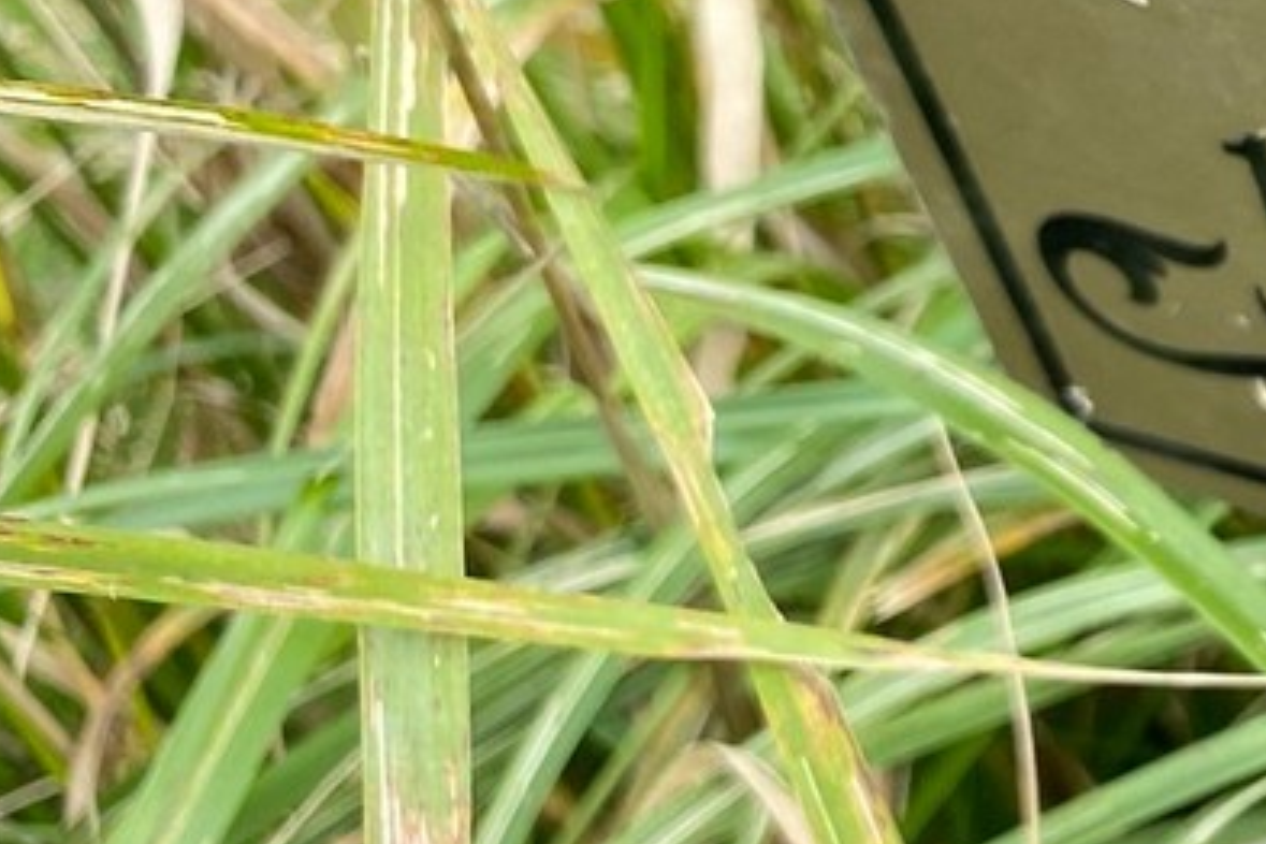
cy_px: -55
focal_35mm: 99
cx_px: 2297
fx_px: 3481
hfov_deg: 16.9
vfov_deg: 13.6
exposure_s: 1/557
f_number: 1.8
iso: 32
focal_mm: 4.25
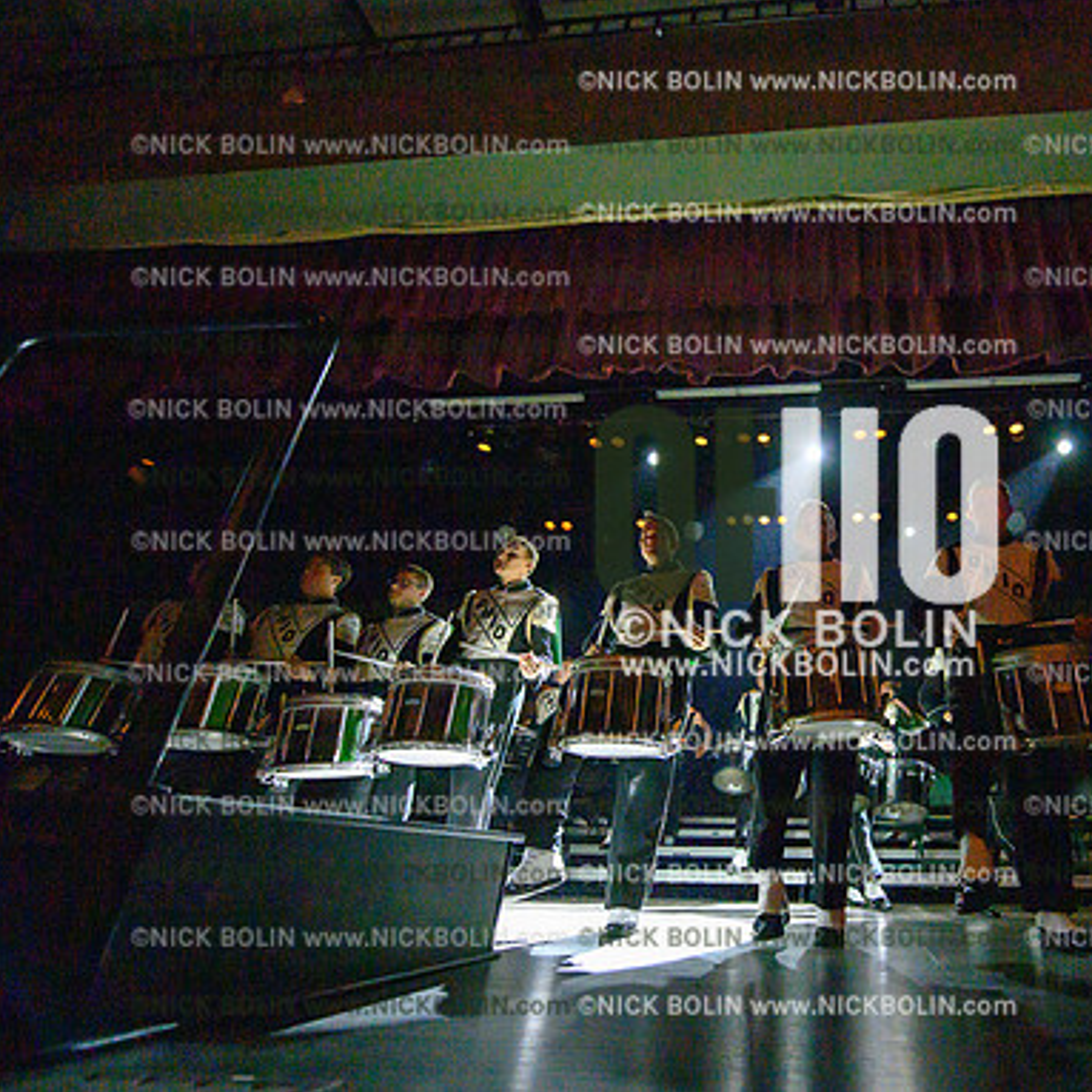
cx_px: 795
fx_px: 642
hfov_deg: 75.9
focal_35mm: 18
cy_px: 543
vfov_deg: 80.7
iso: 25600
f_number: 2.8
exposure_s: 1/500
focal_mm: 14
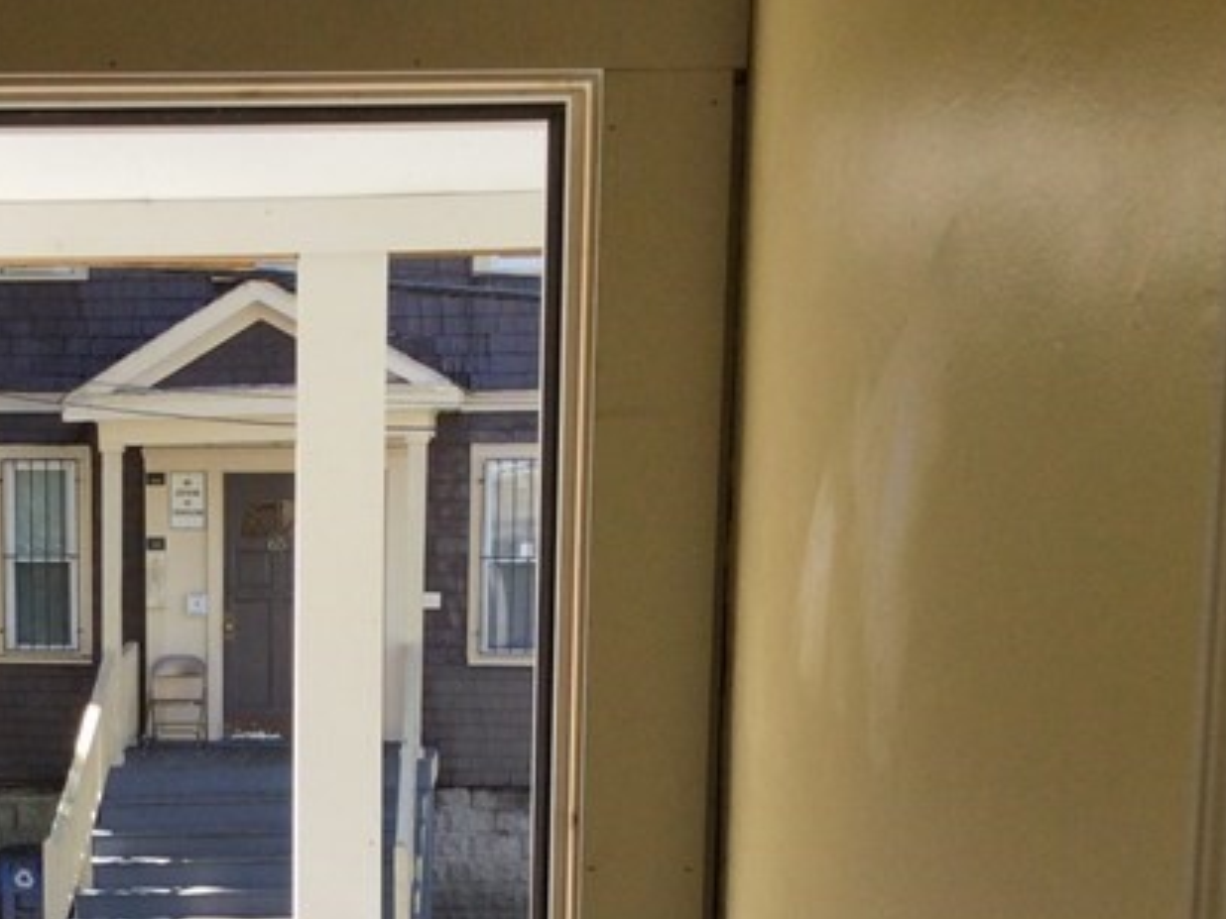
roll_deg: -1.4
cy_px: 1091
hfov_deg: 25.0
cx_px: 265
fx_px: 2727
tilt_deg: -12.5
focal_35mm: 77
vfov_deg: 18.2
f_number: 2.4
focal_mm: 3.3
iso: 25
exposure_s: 1/236
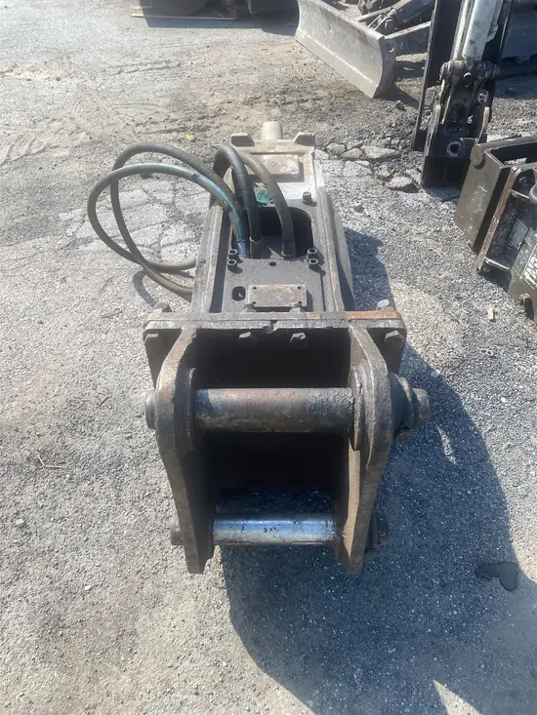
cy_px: 358
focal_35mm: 26
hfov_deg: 53.1
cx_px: 268
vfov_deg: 67.3
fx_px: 538
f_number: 1.8
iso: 32
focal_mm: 4.25
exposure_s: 1/990
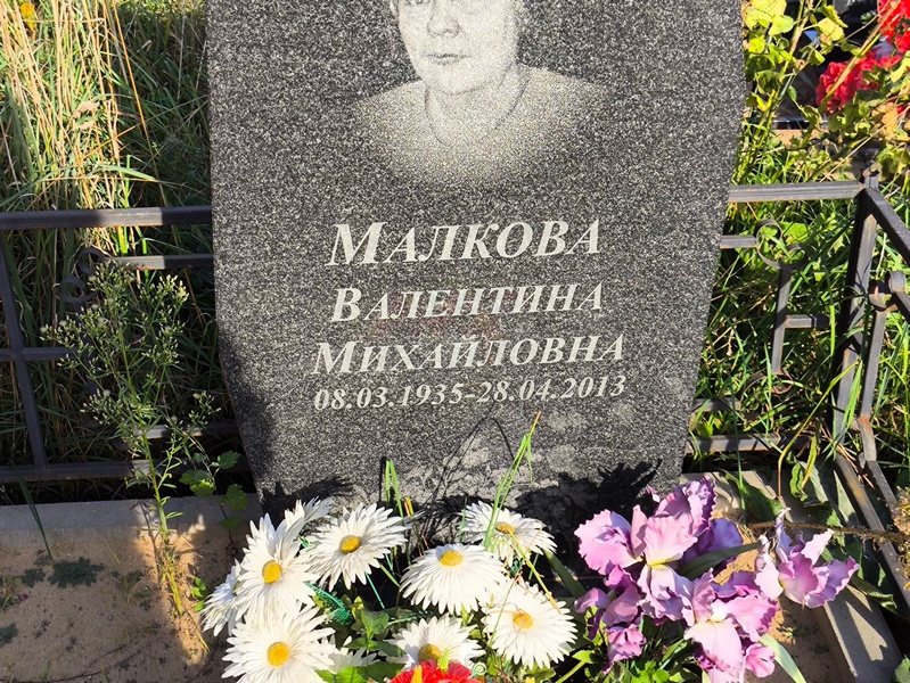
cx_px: 455
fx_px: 1315
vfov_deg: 29.1
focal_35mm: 50
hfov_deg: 38.2
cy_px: 342
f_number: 1.7
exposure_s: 1/832
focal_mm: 4.71
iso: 50
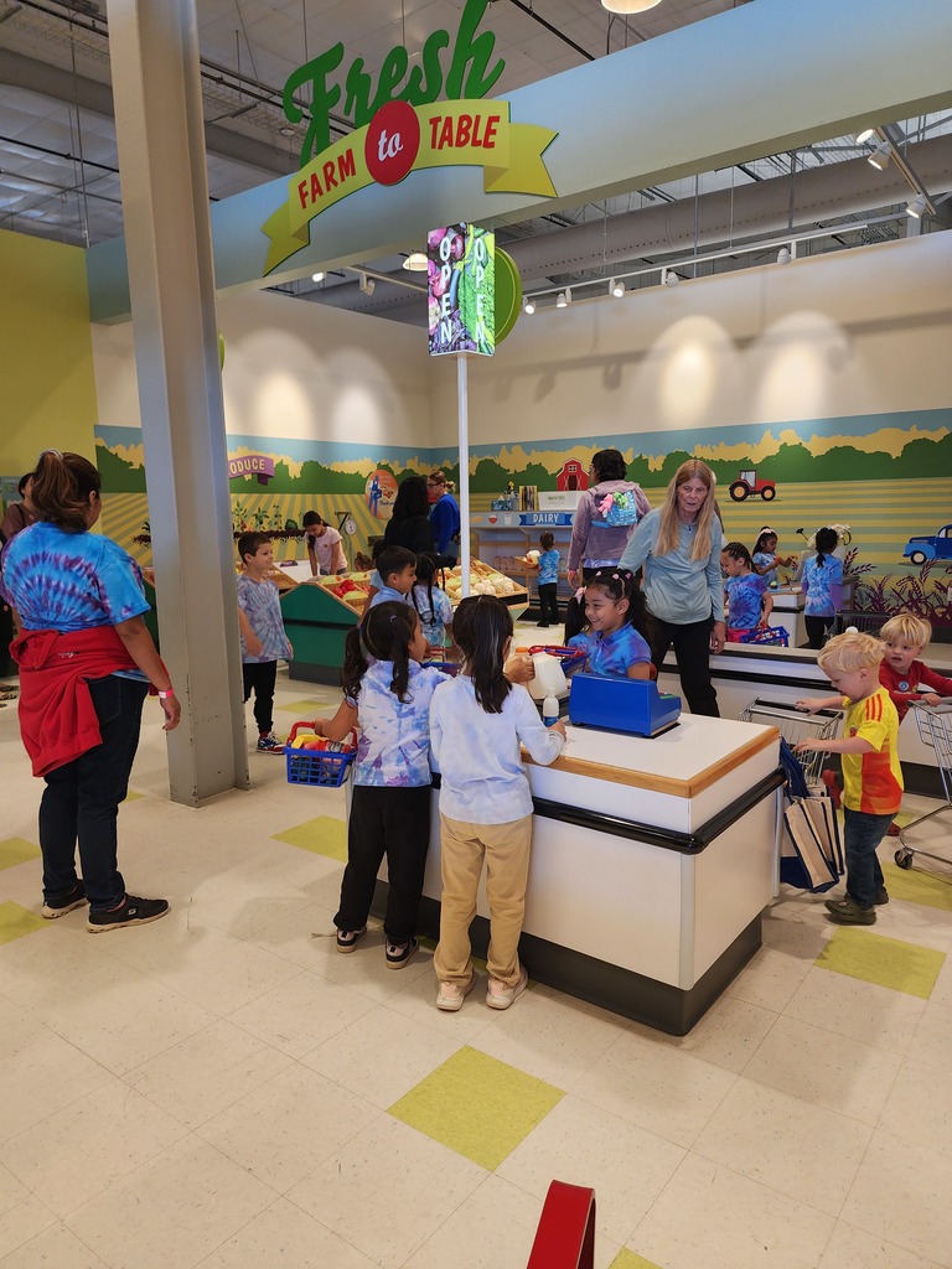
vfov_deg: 73.9
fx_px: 843
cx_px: 476
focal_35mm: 23
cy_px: 634
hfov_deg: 58.9
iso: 80
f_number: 1.8
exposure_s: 1/120
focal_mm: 6.4
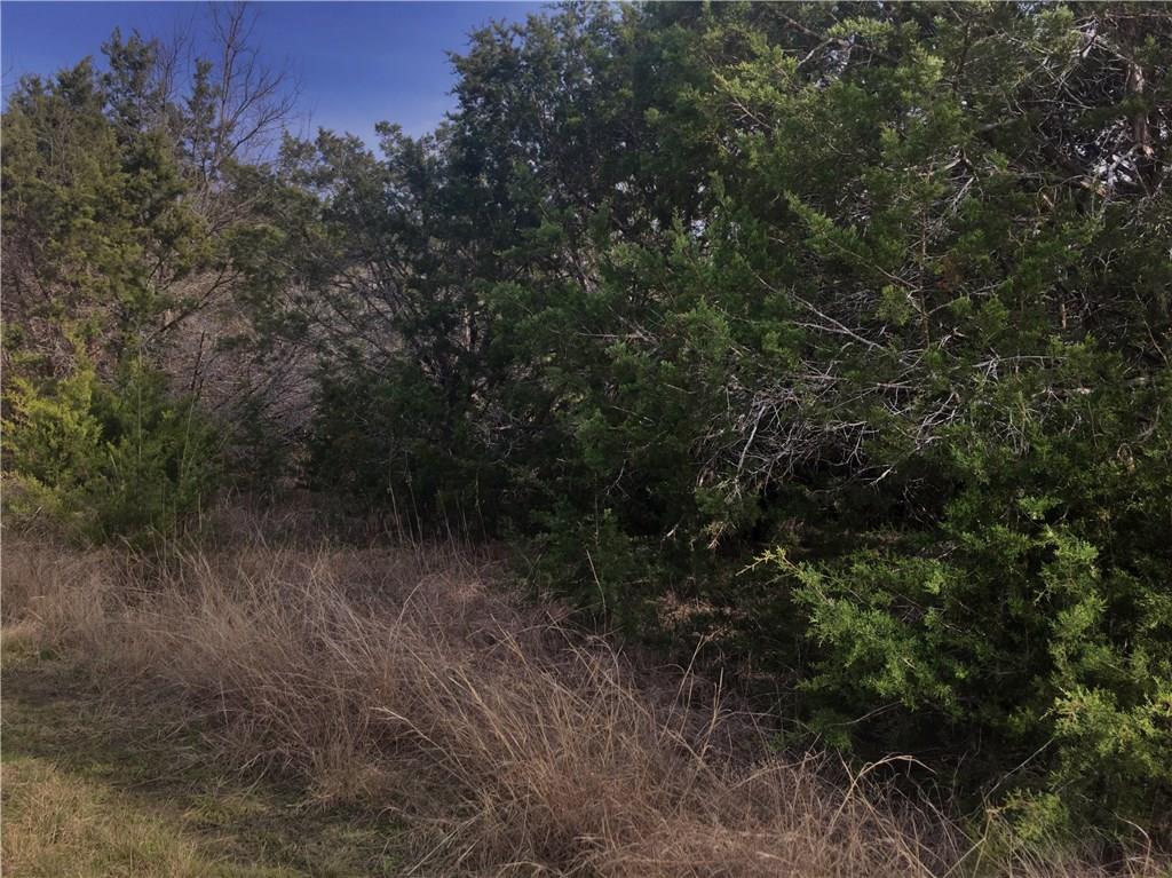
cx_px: 586
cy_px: 439
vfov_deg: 48.2
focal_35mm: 29
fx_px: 981
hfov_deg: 61.7
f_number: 2.2
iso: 25
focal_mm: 4.15
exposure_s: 1/1326
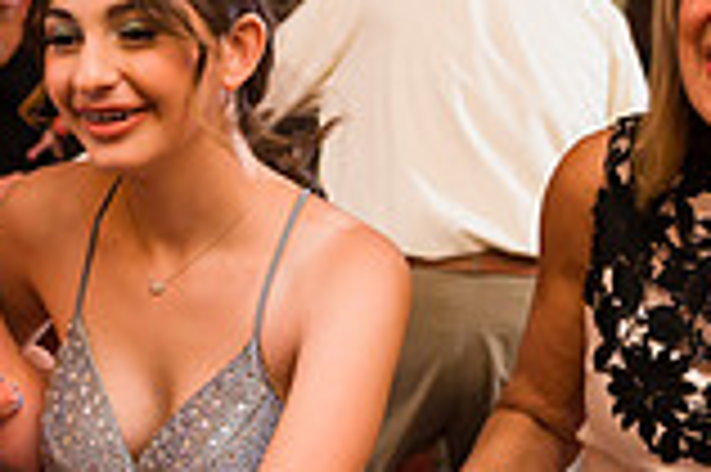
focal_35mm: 99
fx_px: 1953
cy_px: 207
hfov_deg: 20.5
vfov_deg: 13.8
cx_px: 194
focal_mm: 27
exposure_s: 1/125
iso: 1250
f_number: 3.2
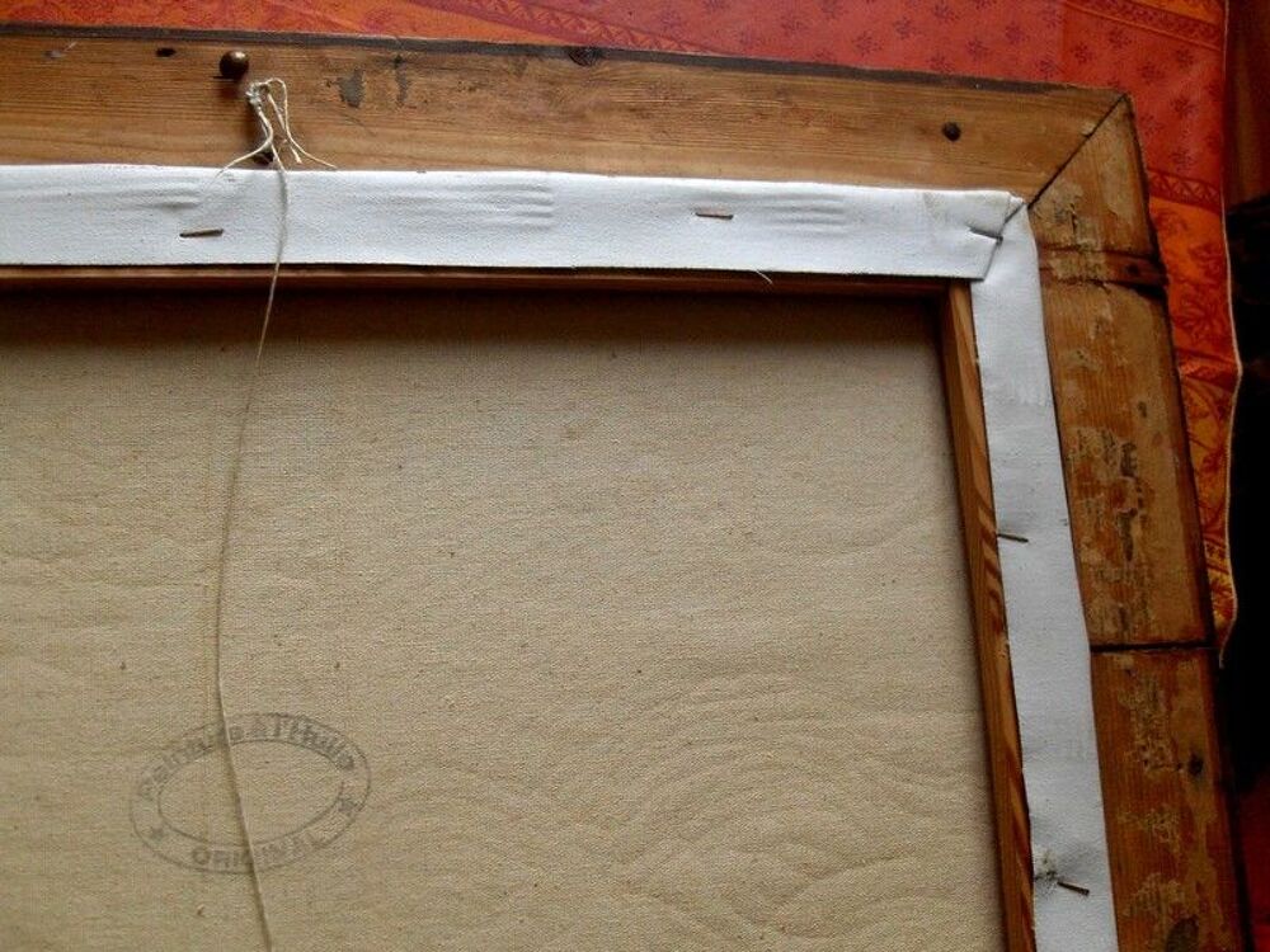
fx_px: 1357
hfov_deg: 50.1
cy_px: 476
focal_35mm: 37
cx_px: 635
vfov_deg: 38.7
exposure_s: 1/45
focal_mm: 6.3
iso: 120
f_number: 2.8
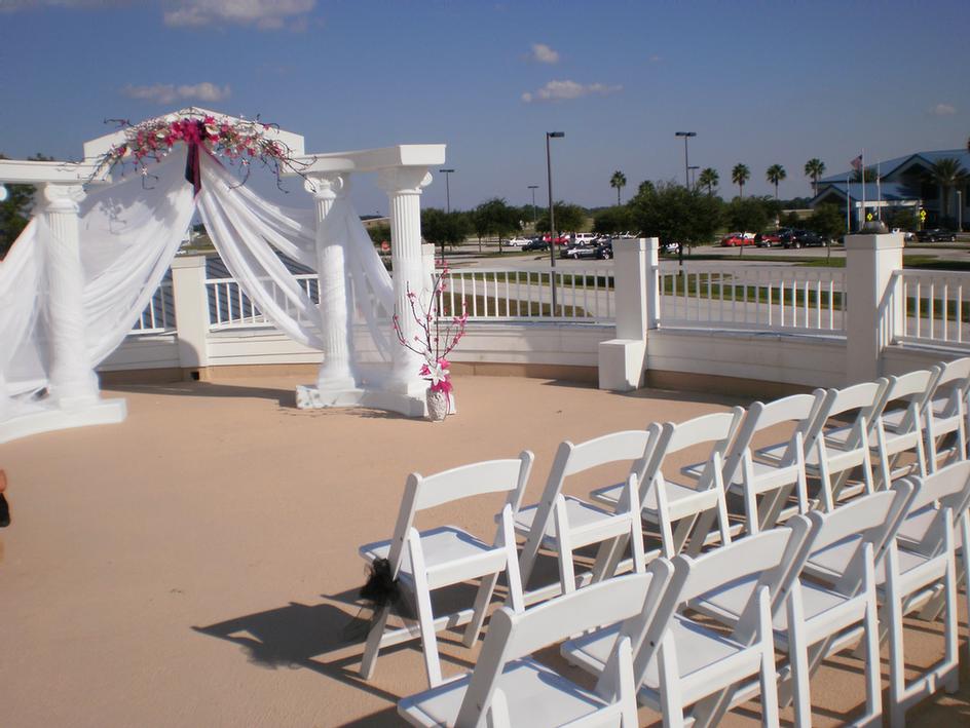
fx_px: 1009
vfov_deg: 39.7
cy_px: 364
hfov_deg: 51.3
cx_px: 485
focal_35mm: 36
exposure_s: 1/2000
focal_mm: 6.3
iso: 100
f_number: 4.6
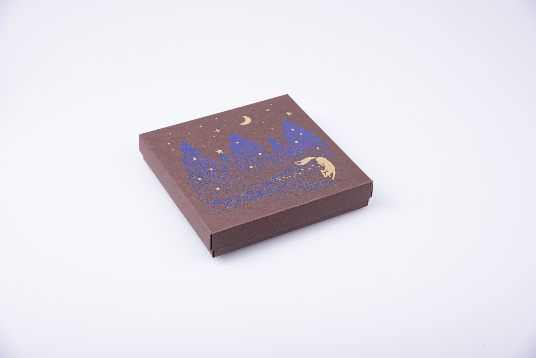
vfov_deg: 19.5
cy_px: 179
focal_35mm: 70
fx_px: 1043
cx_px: 268
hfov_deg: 28.8
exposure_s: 1/125
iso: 100
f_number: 9
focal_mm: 70
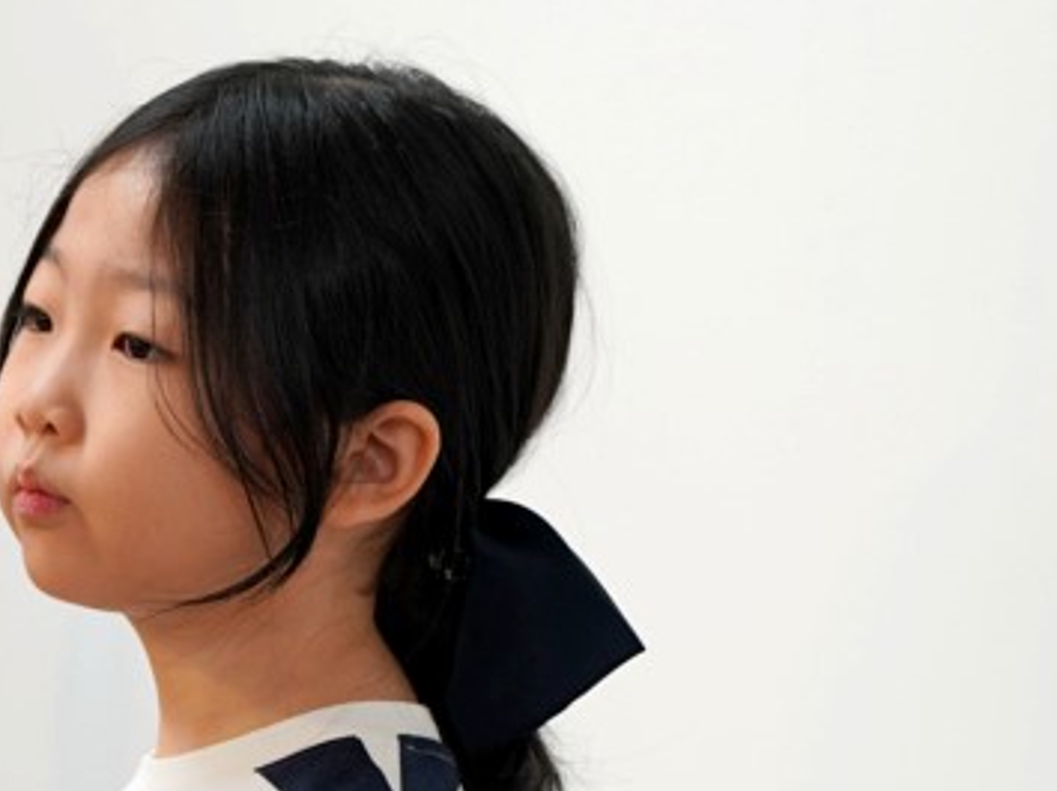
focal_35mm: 460
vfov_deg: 3.2
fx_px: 14037
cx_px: 42
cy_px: 687
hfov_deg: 4.3
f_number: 4
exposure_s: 1/200
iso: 1000
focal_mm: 188
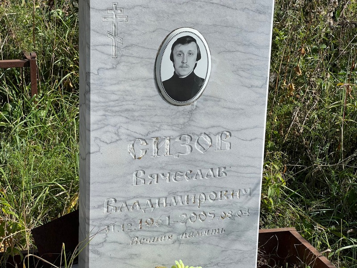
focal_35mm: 77
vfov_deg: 19.1
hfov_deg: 25.3
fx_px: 794
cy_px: 134
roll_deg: +0.3
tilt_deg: -19.1
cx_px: 178
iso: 32
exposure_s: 1/960
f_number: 2.8
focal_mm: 9
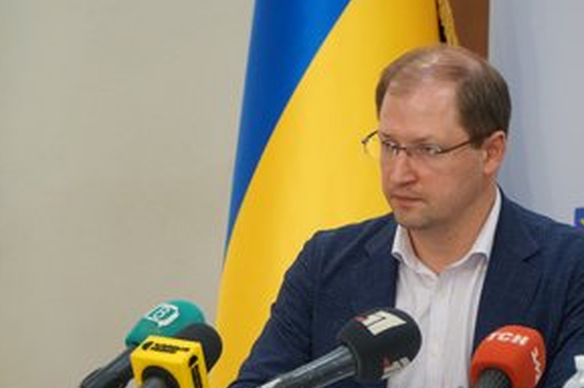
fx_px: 2863
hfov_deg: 11.6
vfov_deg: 7.7
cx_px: 358
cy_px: 251
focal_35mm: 177
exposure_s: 1/160
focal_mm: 85
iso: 1600
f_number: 4
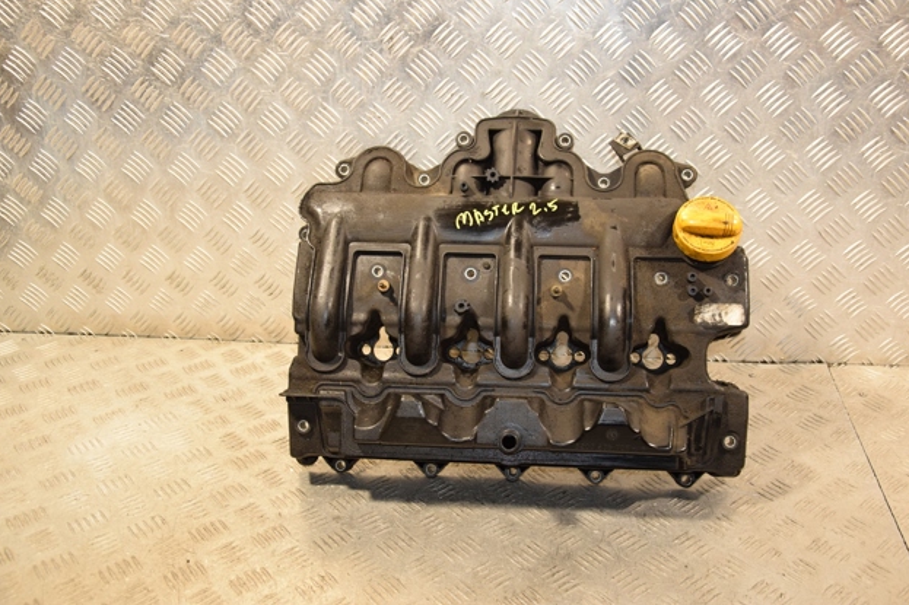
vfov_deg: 34.6
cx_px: 465
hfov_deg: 50.1
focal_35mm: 39
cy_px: 297
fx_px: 972
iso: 800
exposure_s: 1/160
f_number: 5
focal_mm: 25
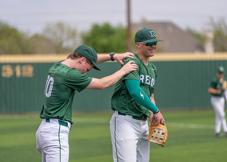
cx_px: 114
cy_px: 81
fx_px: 1168
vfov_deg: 7.9
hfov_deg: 11.1
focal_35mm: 181
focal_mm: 173
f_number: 2.8
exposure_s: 1/2000
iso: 100
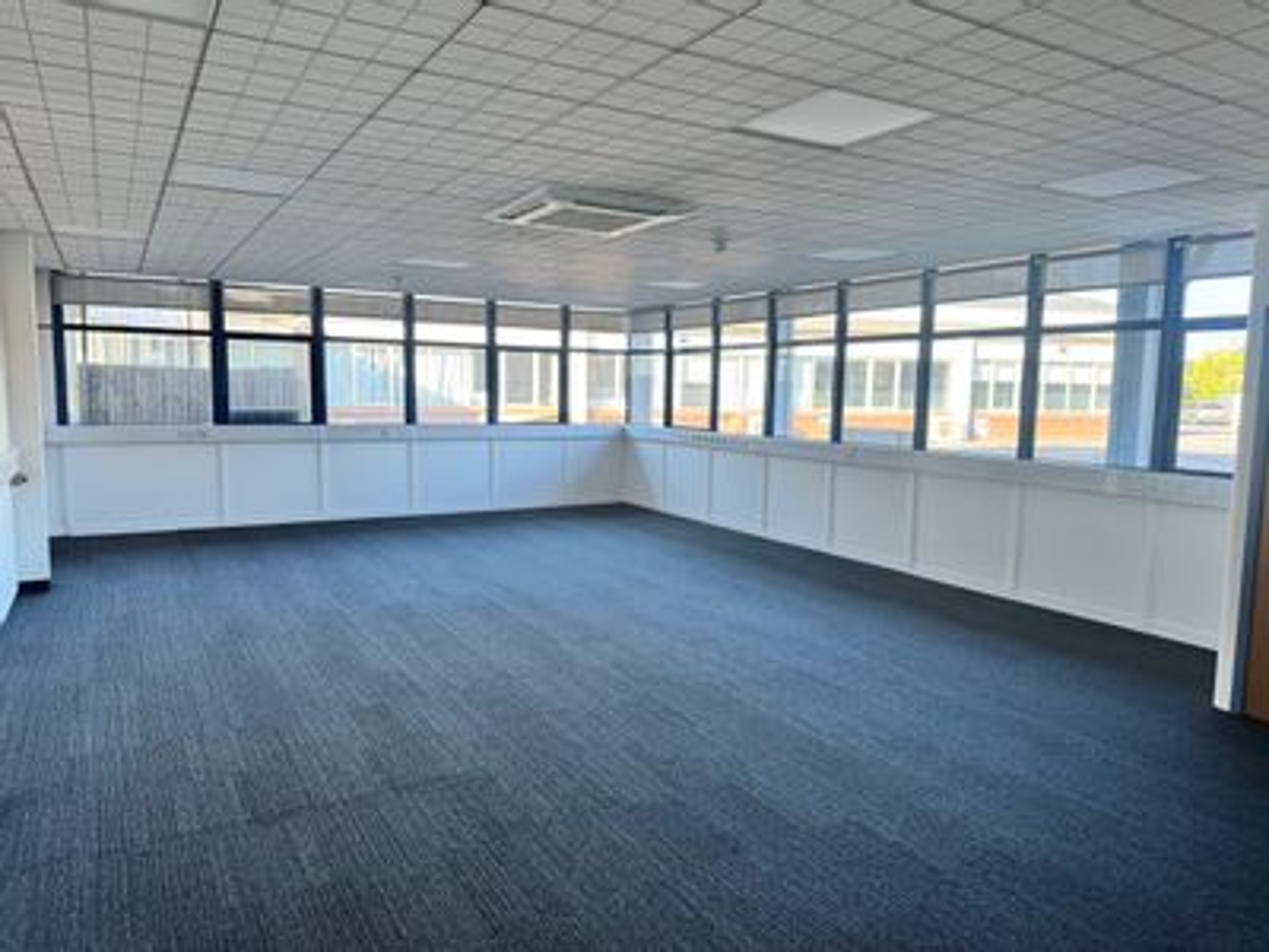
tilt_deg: -6.1
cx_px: 634
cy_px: 476
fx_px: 880
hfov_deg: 71.6
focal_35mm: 24
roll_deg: -1.0
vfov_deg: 56.8
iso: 100
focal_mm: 6.76
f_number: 1.78
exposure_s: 1/121
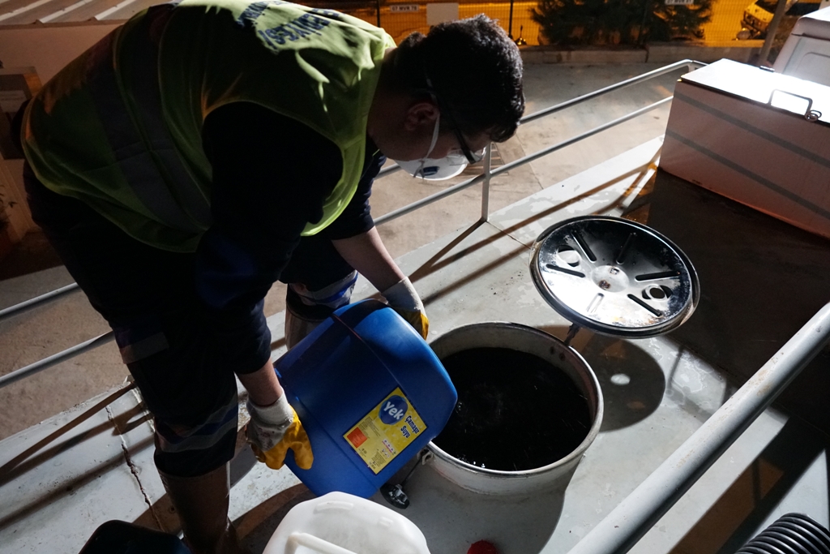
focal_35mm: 24
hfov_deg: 73.7
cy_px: 277
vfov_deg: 53.1
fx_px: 553
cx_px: 415
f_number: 2.8
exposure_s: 1/50
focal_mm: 16
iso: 6400
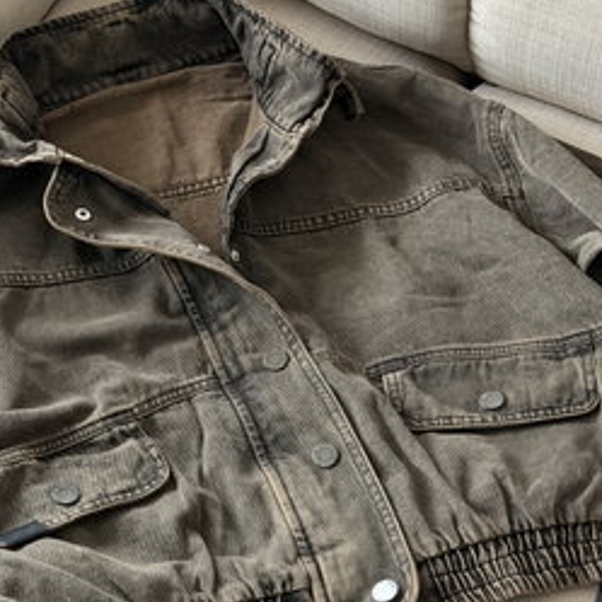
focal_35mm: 91
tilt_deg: -53.8
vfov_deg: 19.0
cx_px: 254
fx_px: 1790
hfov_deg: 19.1
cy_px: 395
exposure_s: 1/40
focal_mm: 6.76
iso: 400
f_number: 1.78
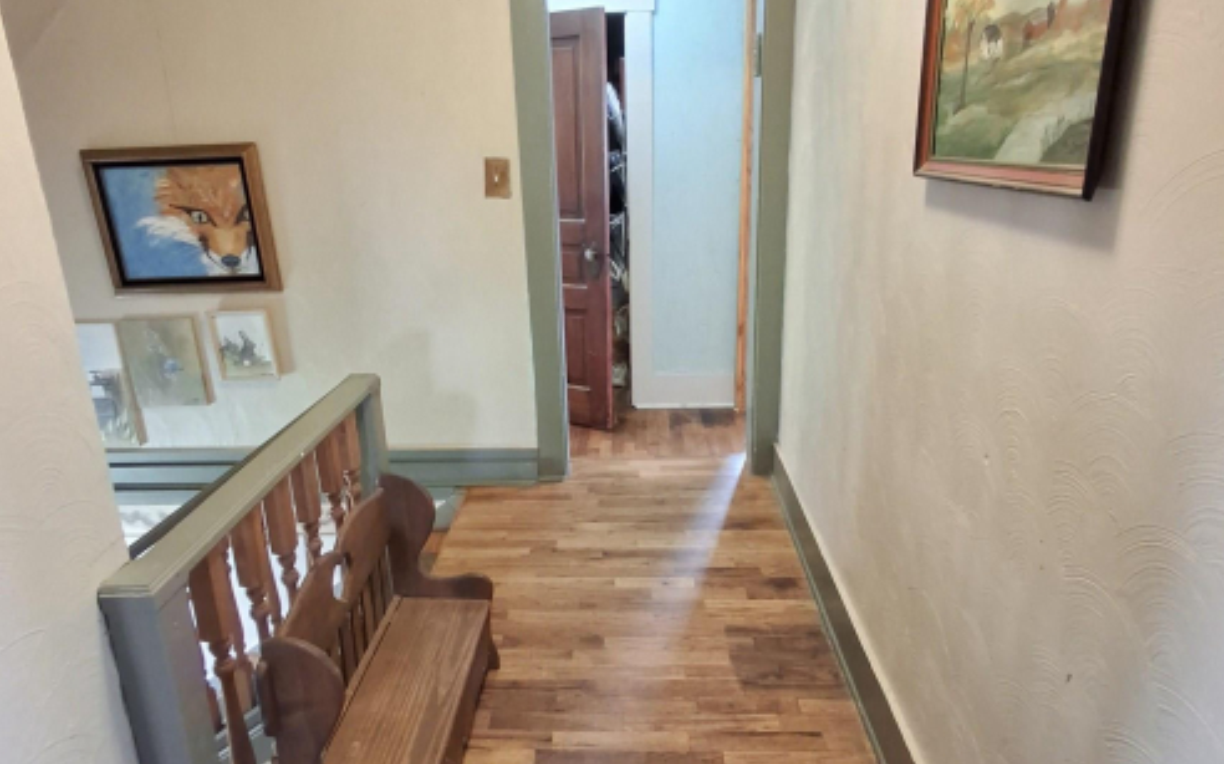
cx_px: 610
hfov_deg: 77.2
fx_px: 767
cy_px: 367
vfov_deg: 52.9
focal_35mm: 23
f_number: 2.2
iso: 320
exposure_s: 1/24
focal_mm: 1.64
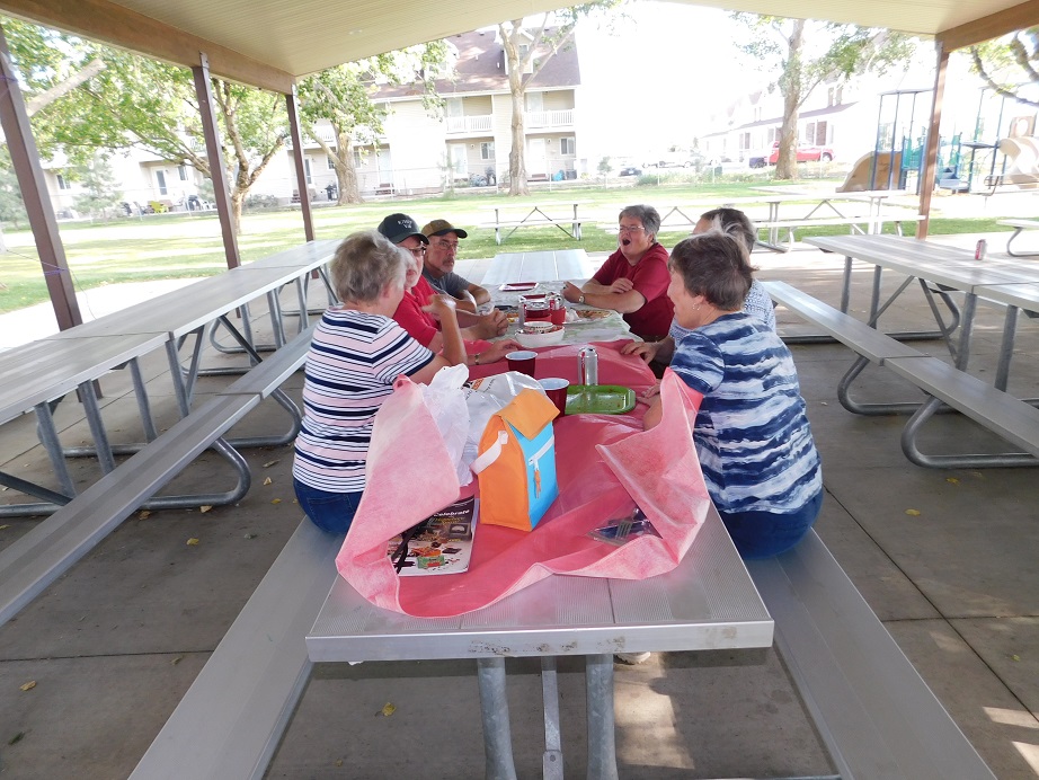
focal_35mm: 23
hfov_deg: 73.9
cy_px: 390
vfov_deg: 58.9
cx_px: 520
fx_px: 691
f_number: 3
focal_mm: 4
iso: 125
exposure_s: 1/50
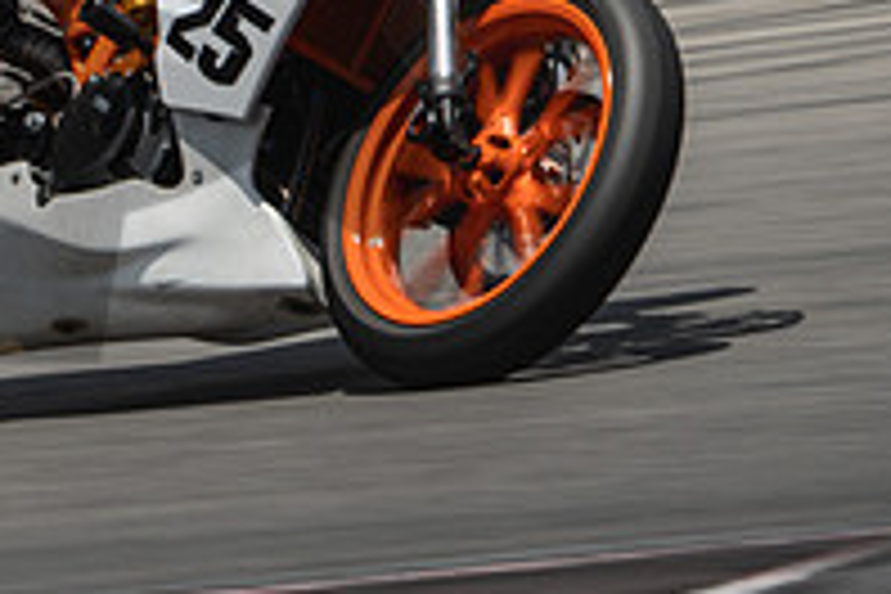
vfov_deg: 1.6
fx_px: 21704
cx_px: 32
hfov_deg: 2.4
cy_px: -187
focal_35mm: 877
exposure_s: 1/200
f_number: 9
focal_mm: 200
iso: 125
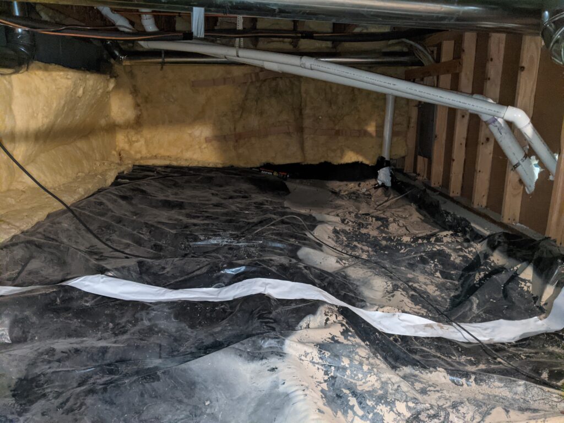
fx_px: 440
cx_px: 282
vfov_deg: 51.4
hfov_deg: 65.3
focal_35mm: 27
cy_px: 212
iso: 1230
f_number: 1.8
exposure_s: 1/15
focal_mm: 4.44
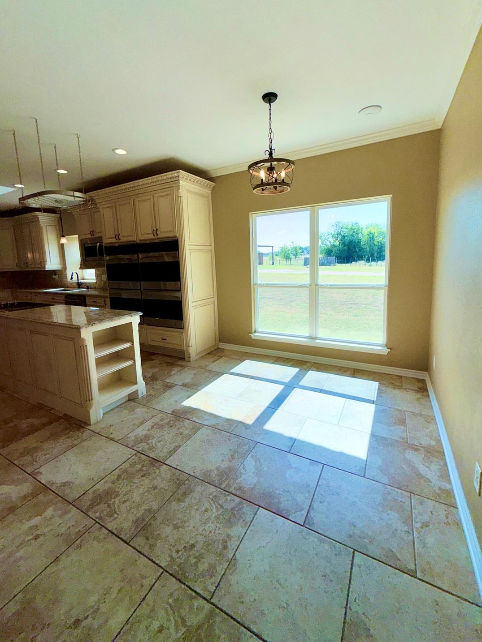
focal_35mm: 15
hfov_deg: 81.7
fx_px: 279
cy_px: 299
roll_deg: +2.3
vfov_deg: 98.0
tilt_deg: -8.1
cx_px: 235
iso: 16
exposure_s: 1/955
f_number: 2.2
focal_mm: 2.22
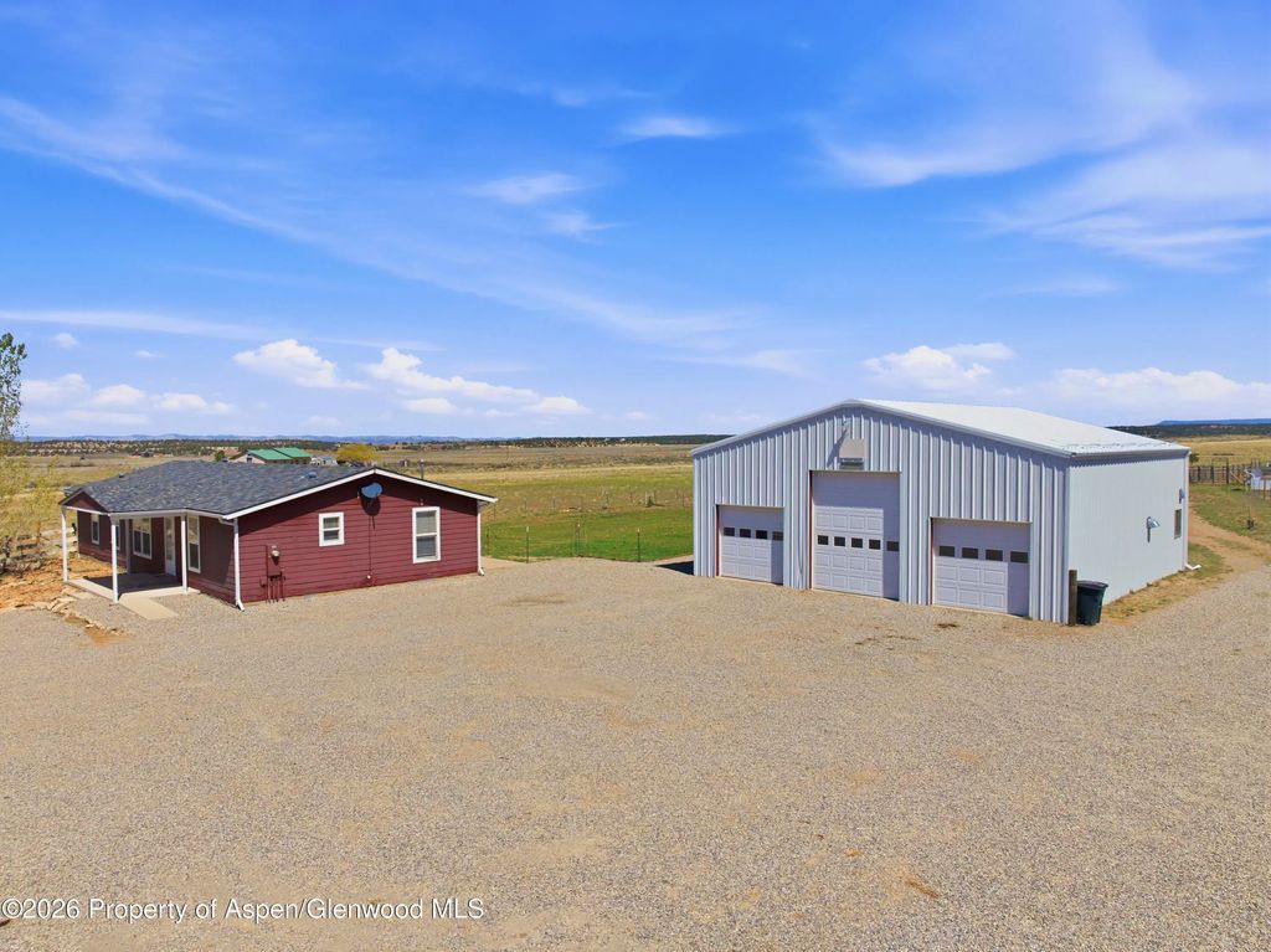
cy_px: 476
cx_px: 636
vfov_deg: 56.8
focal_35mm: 24
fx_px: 881
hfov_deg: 71.6
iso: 100
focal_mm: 12.3
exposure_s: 1/6400
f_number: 2.8
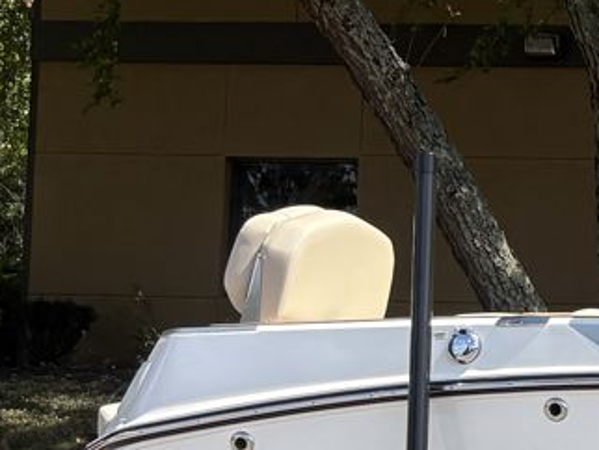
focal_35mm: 129
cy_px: 320
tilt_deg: +1.0
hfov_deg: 12.2
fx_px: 2234
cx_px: 1445
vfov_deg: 11.5
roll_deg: -0.8
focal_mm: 5.96
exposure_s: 1/2283
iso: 50
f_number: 1.6
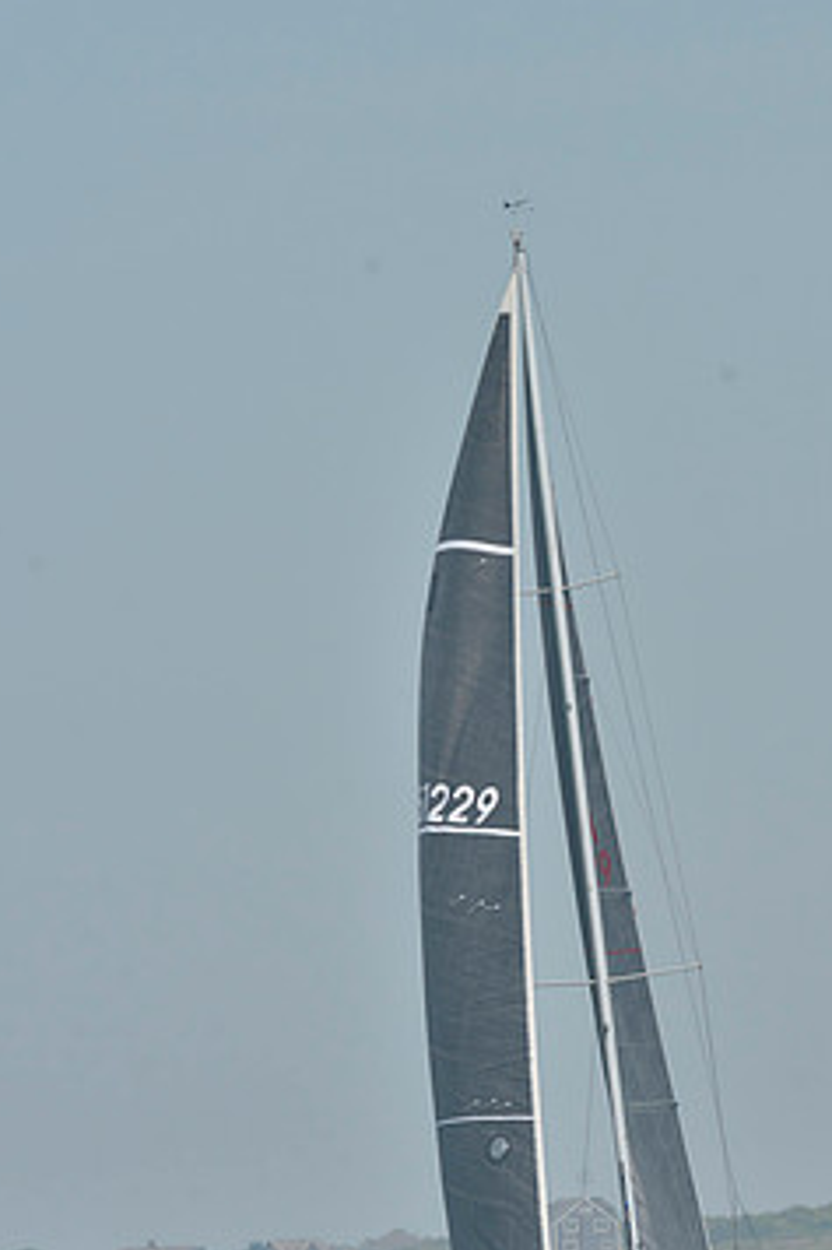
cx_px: 455
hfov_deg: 4.2
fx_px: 11311
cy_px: 702
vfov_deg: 6.3
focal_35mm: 326
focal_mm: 200
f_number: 8
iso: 280
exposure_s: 1/1000
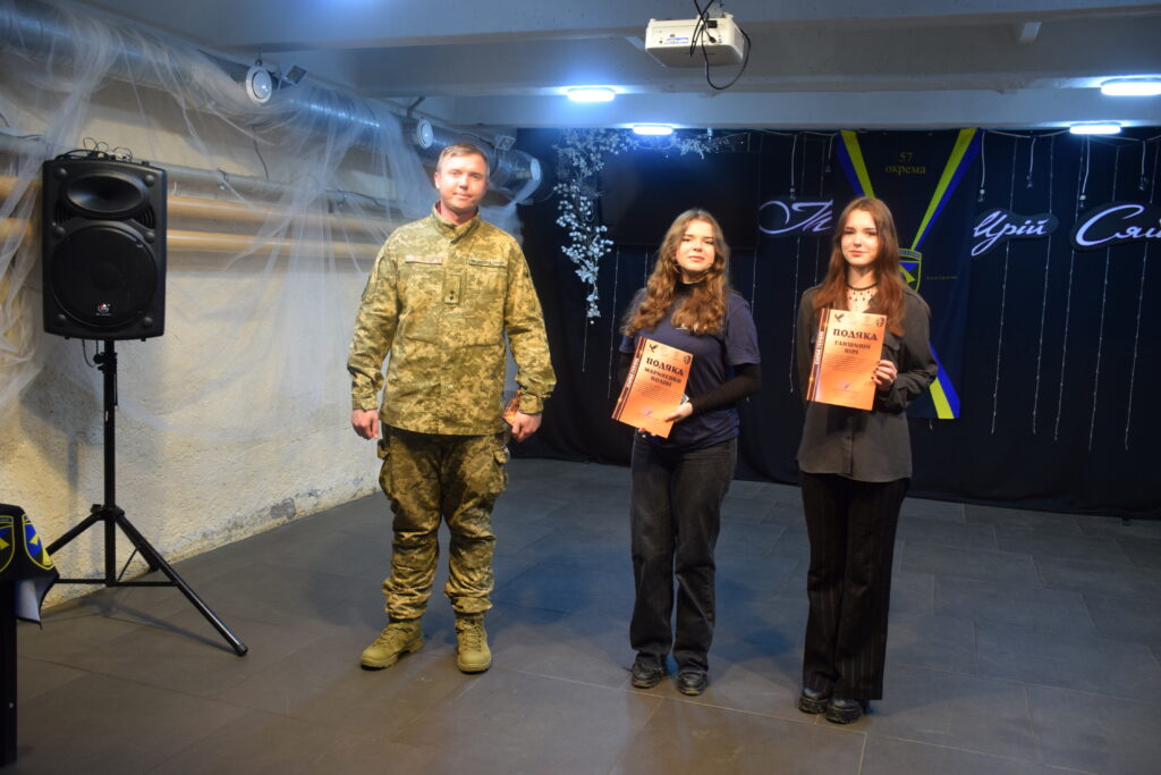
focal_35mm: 30
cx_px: 580
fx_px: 968
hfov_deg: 61.9
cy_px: 388
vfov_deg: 43.6
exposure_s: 1/60
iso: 640
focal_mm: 20
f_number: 4
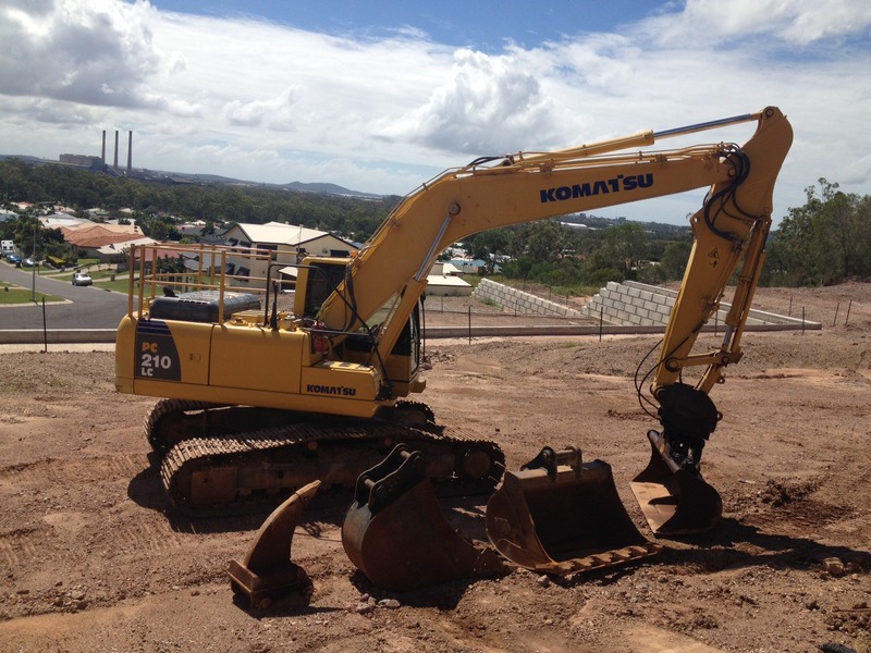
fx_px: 881
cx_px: 436
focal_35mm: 35
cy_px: 326
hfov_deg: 52.6
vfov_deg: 40.7
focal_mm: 4.28
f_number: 2.4
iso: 64
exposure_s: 1/2907
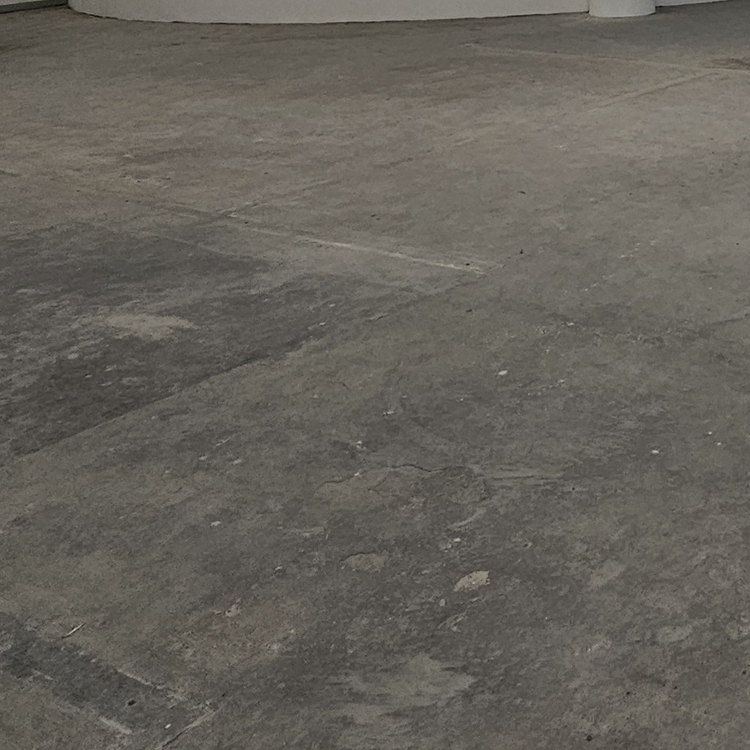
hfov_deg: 30.8
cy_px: -127
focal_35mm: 43
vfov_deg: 32.9
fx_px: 1054
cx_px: 970
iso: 50
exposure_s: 1/306
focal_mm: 2.2
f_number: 2.2
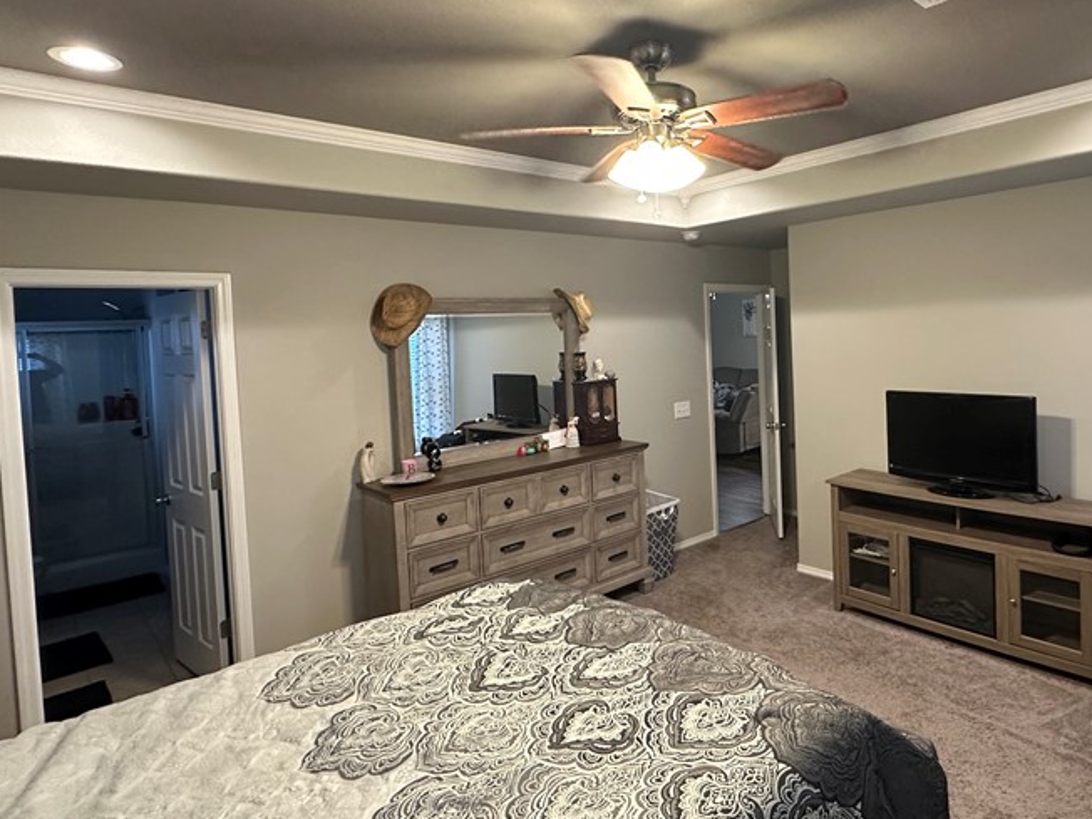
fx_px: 694
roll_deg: +2.3
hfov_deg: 75.4
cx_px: 665
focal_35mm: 22
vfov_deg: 60.8
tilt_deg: -1.8
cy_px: 350
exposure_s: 1/60
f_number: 2.2
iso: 320
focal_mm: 2.22
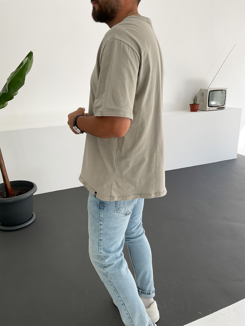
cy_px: 163
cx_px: 122
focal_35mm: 29
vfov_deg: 61.7
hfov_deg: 48.2
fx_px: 274
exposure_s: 1/120
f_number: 1.8
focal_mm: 3
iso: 20
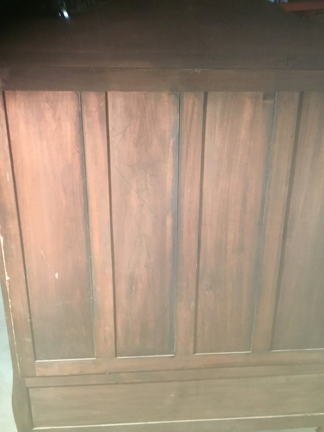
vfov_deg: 56.8
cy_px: 222
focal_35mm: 32
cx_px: 159
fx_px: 399
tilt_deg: -18.9
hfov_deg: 44.2
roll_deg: -0.4
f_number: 2.4
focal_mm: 3.3
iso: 200
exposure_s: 1/20
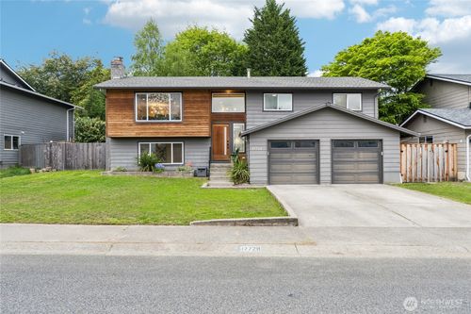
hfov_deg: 66.0
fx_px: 363
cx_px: 236
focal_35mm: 28
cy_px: 157
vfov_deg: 46.7
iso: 250
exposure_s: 1/15
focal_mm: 18.5
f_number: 9
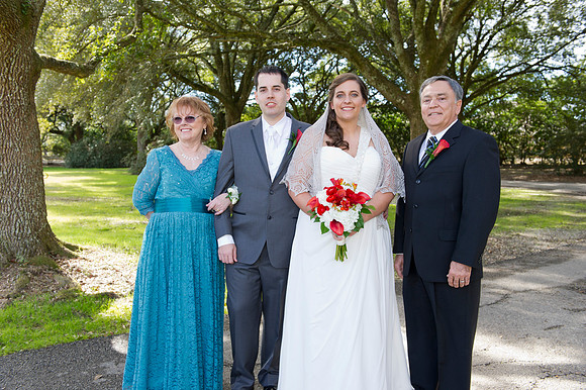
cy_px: 195
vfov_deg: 37.8
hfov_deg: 54.5
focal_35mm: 35
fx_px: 569
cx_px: 293
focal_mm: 35
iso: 320
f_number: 5.6
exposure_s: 1/100
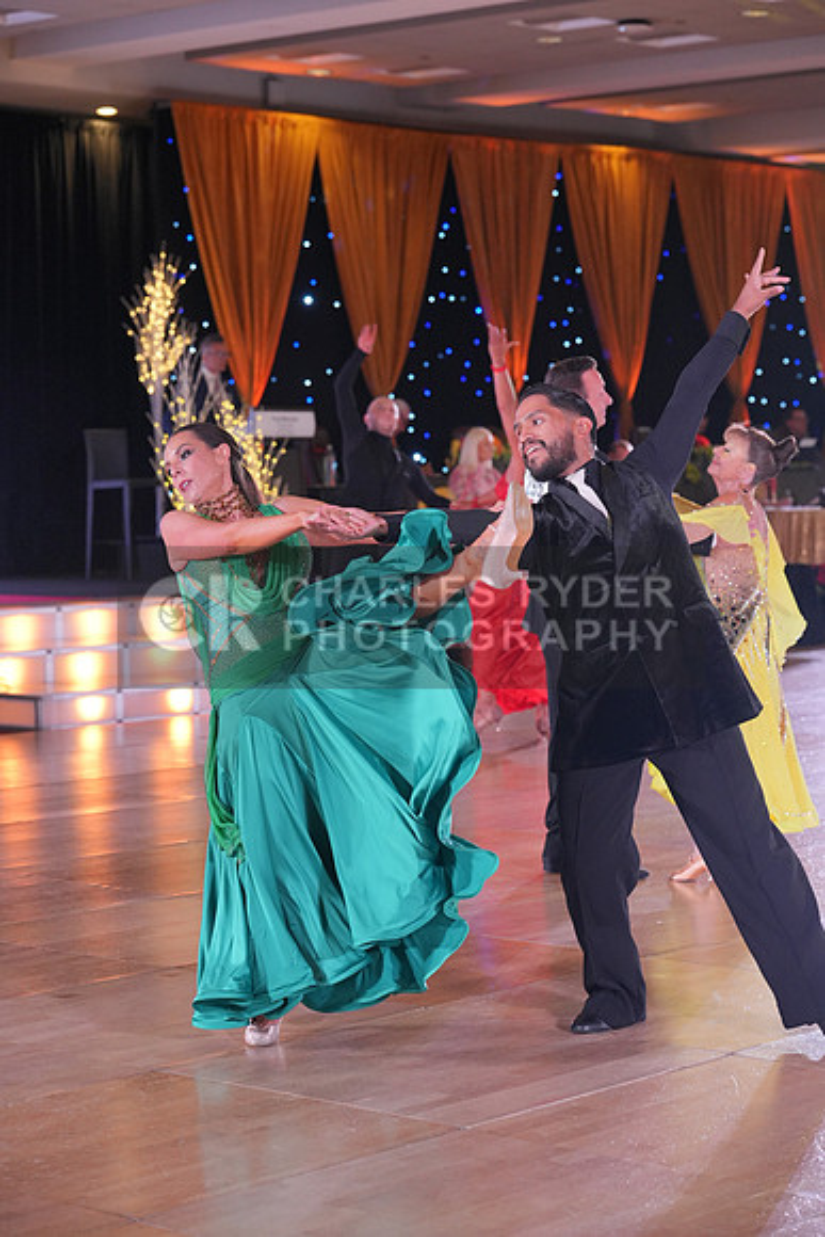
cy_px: 618
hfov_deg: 16.9
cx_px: 412
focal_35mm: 81
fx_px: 2782
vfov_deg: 25.1
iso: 2000
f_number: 4
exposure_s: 1/400
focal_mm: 81
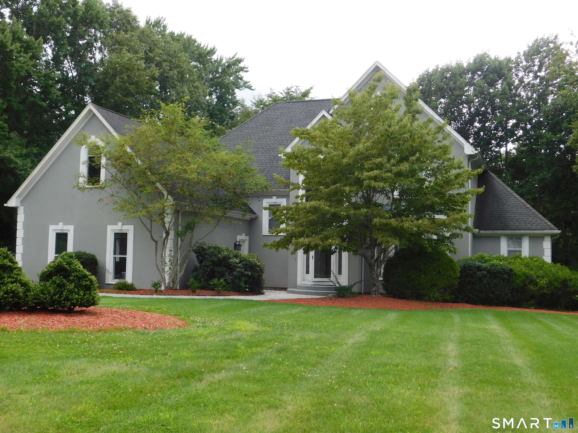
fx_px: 668
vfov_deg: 36.0
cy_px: 216
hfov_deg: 46.8
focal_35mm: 40
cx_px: 289
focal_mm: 7.1
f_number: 3.6
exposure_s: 1/250
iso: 125
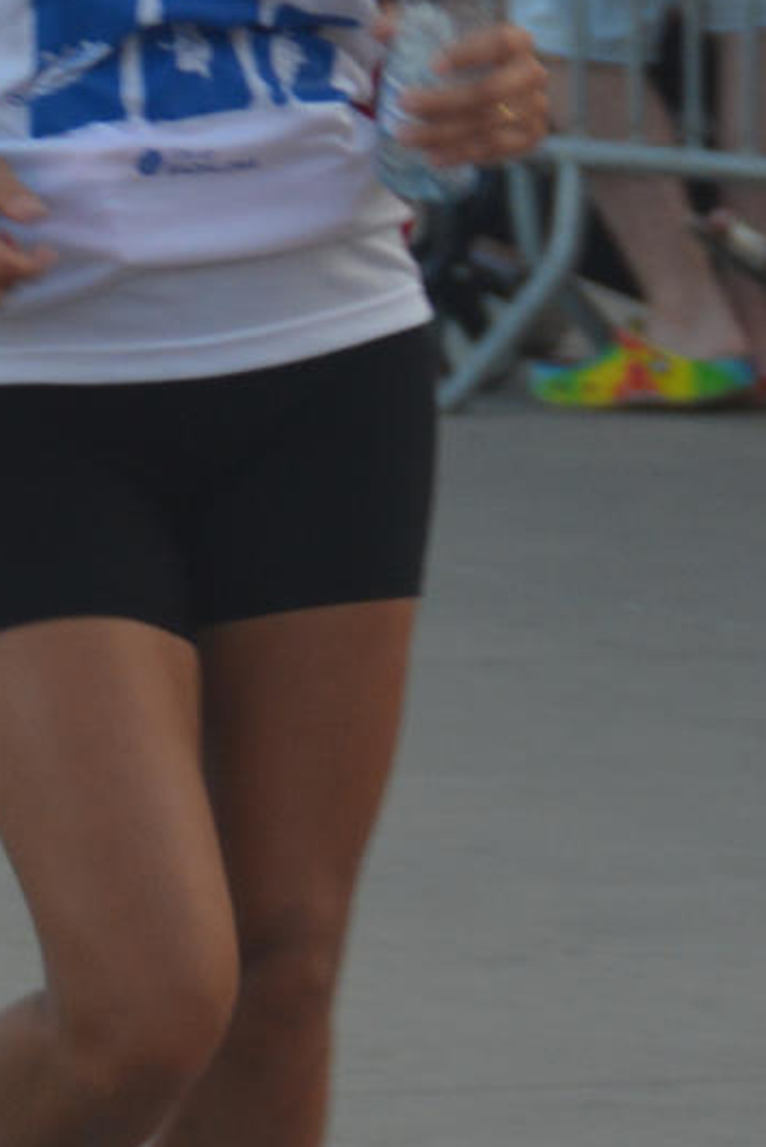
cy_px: 892
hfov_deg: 2.0
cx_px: -386
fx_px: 22151
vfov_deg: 3.0
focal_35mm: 695
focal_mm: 120
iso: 450
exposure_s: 1/250
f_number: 6
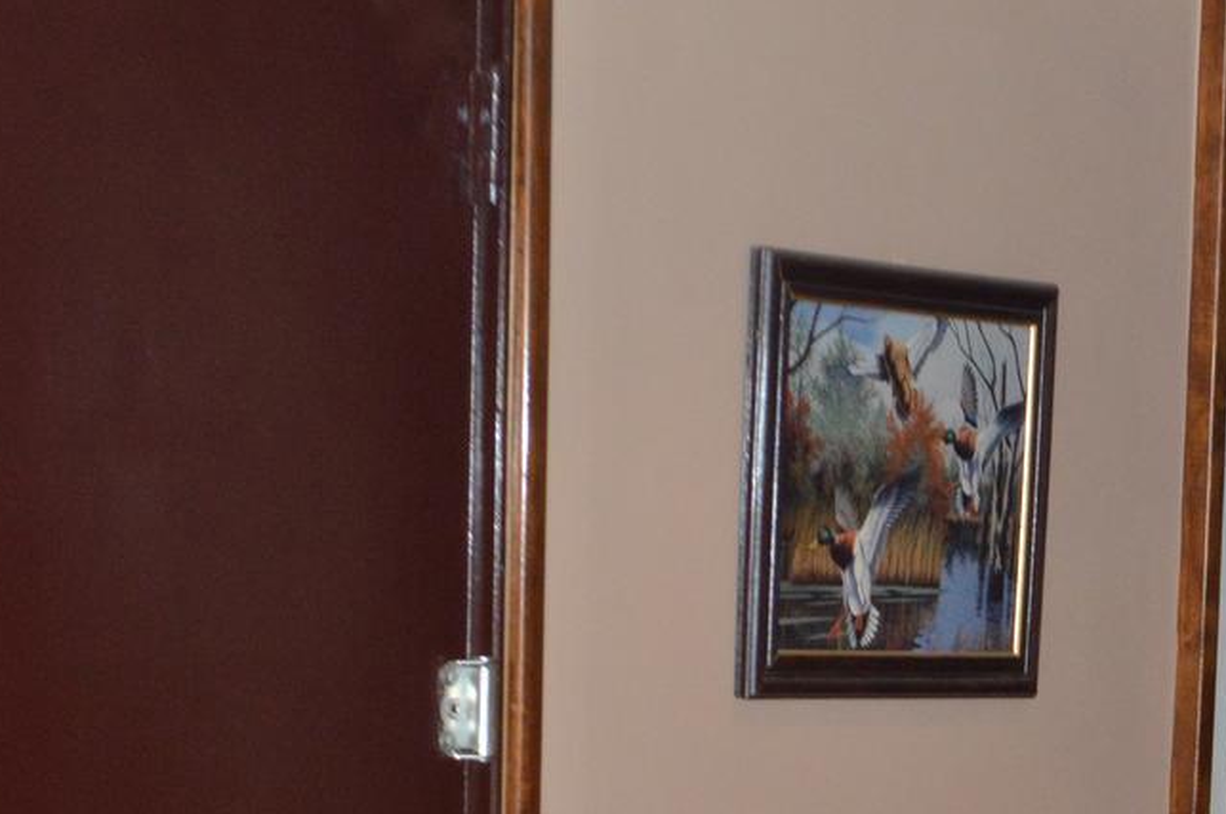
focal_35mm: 139
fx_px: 4714
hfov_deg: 14.6
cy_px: 1261
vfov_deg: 9.6
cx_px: 1131
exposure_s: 1/60
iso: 800
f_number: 8
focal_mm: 29
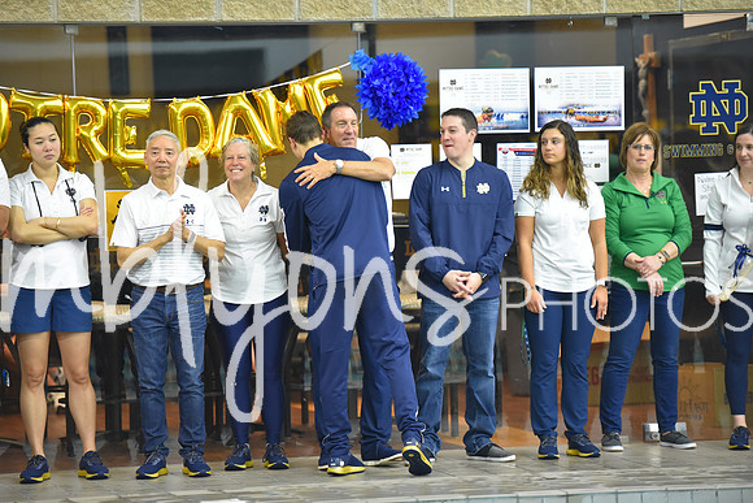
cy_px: 252
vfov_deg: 8.1
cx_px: 376
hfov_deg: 12.1
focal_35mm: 170
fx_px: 3556
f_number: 2.8
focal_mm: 170
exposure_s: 1/400
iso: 3200
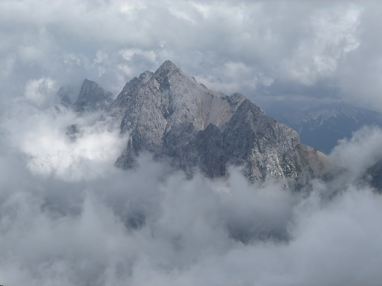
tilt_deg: -3.1
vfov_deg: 14.8
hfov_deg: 19.6
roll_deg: +0.5
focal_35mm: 100
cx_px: 191
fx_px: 1104
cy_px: 143
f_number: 2.8
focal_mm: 16.89
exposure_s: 1/1497
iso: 20
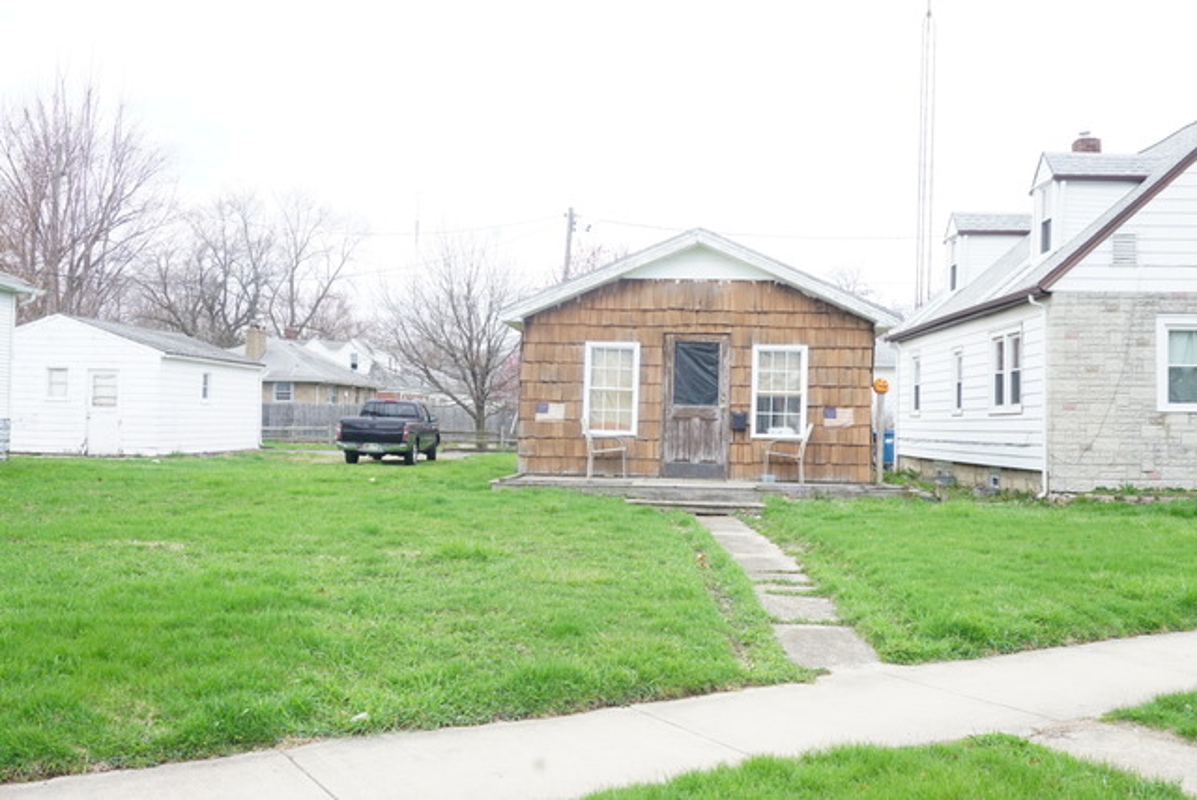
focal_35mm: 38
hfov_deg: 51.2
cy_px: 400
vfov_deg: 35.6
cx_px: 598
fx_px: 1248
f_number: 9
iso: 500
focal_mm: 25
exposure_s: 1/200
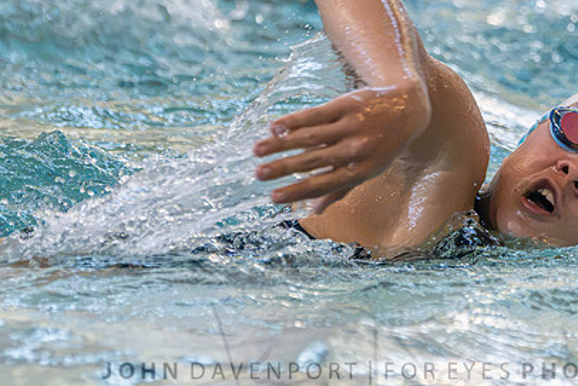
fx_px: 6842
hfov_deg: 4.8
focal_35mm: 426
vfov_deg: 3.2
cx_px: 507
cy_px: 2
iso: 7200
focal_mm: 175
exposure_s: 1/1000
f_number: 4
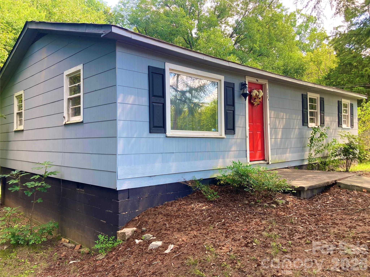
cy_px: 138
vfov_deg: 49.7
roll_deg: +0.9
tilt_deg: +2.0
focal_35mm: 28
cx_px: 185
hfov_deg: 63.4
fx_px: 299
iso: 32
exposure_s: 1/121
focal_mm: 3.99
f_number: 1.8
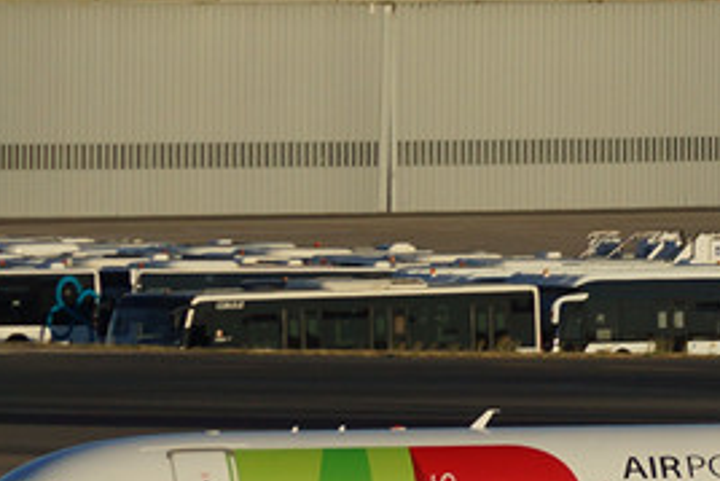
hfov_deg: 2.4
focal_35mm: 860
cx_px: 1147
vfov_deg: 1.6
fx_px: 17209
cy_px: 421
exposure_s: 1/1000
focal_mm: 150
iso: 100
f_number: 5.6
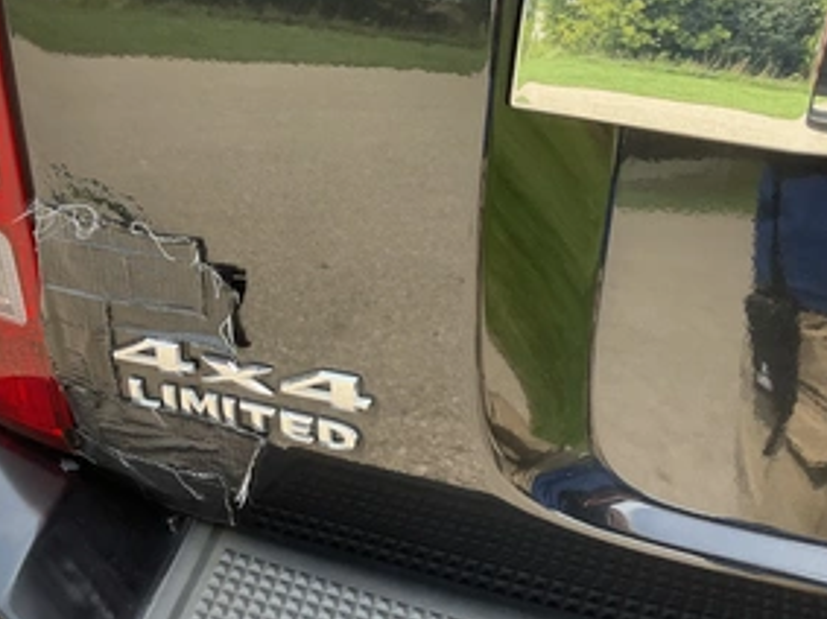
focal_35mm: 41
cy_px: 394
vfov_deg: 34.9
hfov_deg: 45.4
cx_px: 307
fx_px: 979
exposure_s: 1/226
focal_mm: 3
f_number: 1.8
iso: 25
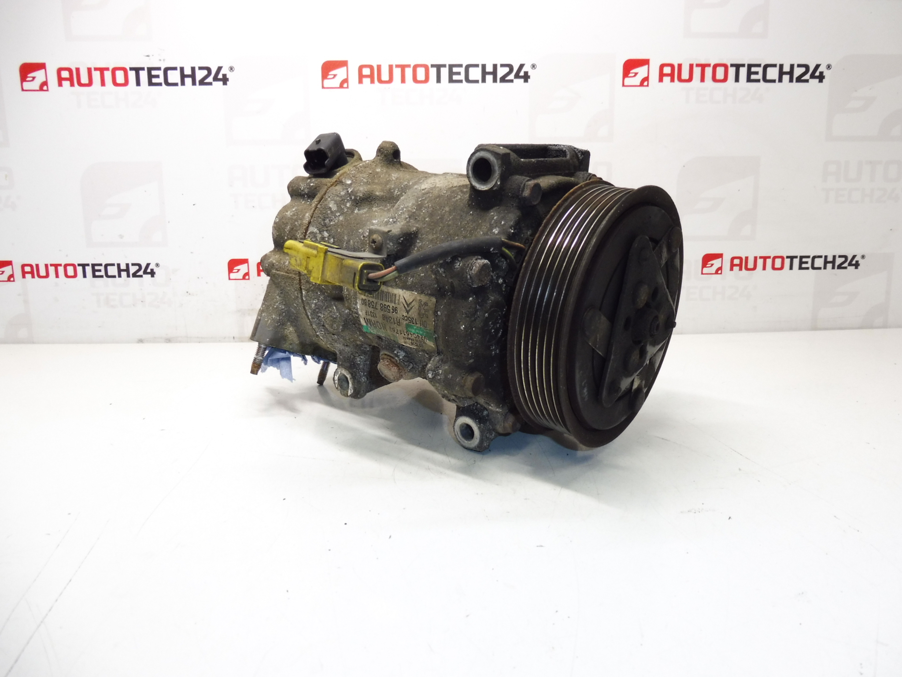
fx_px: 625
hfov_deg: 71.6
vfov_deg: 56.8
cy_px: 338
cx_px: 451
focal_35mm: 24
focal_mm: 4.3
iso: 200
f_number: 3.5
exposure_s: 1/60
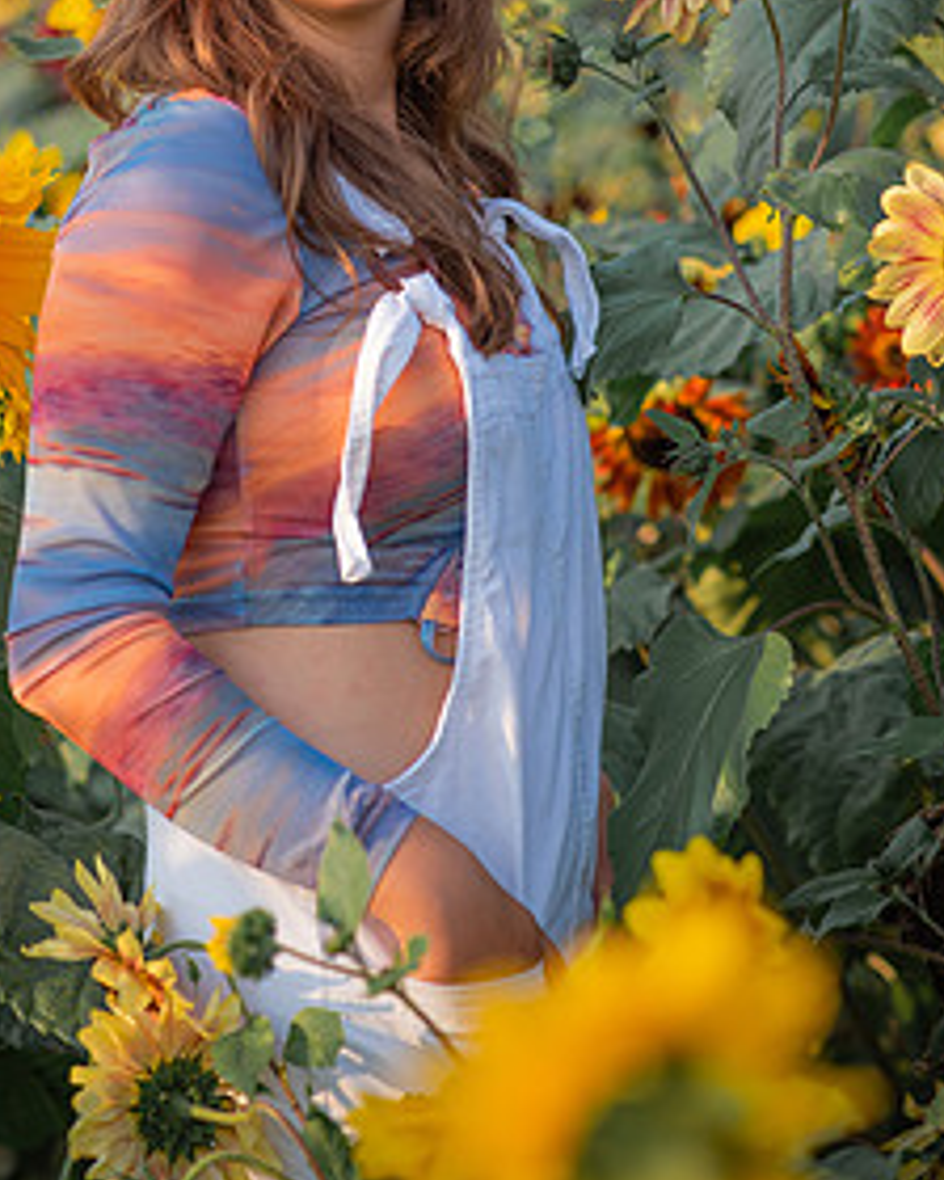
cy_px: 249
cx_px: 358
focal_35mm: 128
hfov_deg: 12.0
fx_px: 4470
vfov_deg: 15.0
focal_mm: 85
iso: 100
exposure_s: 1/1000
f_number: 2.8
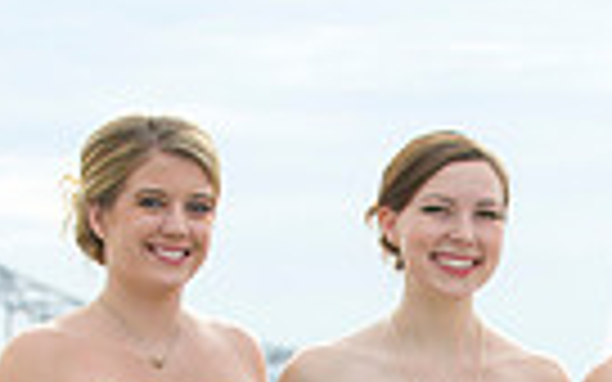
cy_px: 665
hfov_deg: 6.9
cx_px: 639
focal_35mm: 303
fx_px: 5054
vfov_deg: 4.3
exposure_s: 1/320
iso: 200
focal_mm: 70
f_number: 4
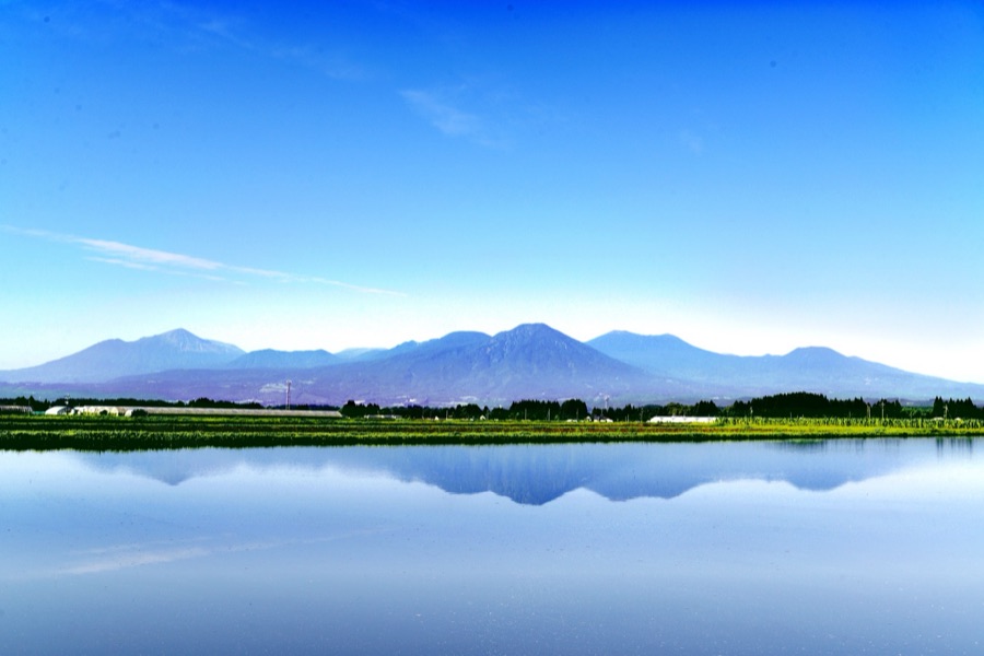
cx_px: 492
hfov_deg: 55.8
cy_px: 328
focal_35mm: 34
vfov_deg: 38.9
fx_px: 929
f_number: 11
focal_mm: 34
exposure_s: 1/250
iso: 100
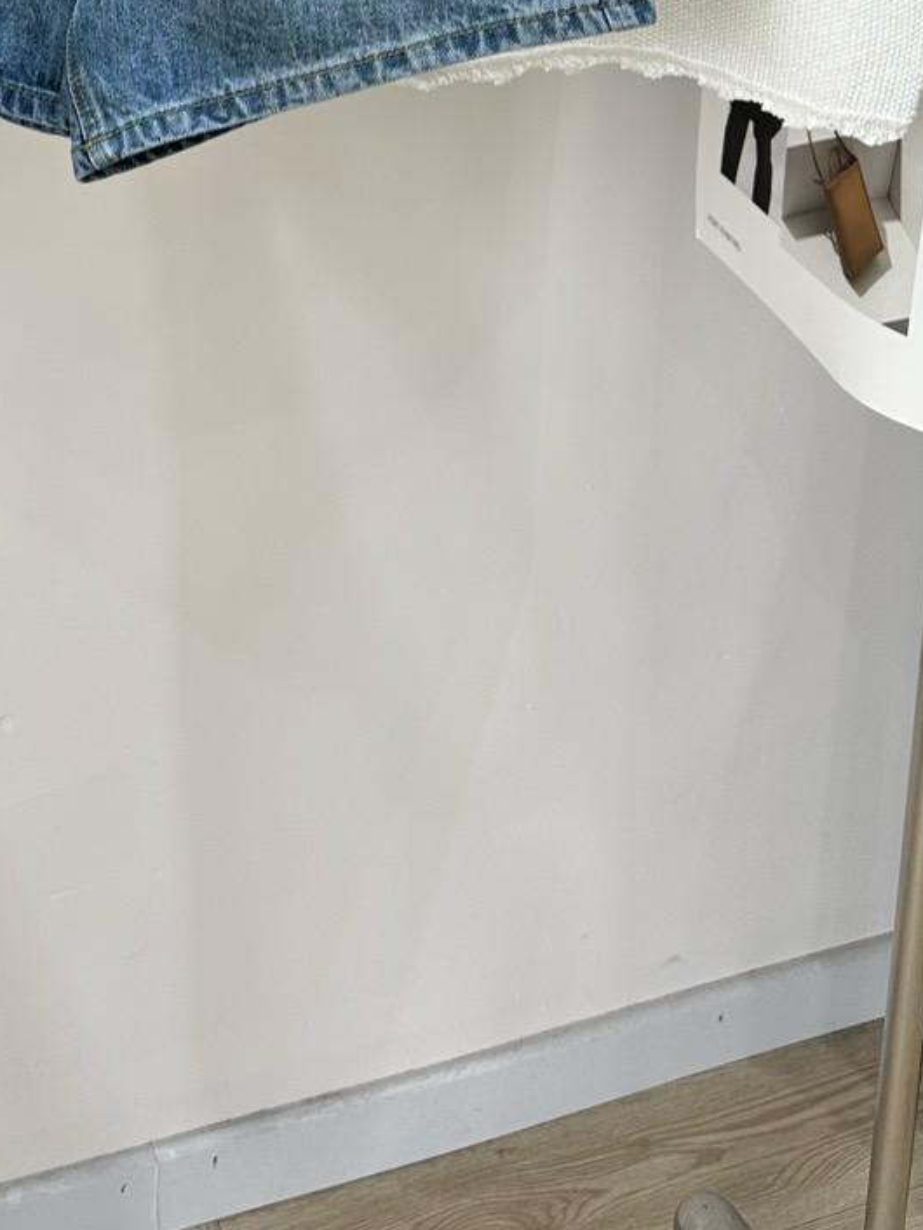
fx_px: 2061
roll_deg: -1.2
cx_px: 148
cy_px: -168
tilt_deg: -10.1
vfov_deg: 29.5
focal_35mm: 58
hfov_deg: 24.7
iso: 80
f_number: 1.78
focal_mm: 6.86
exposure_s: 1/186
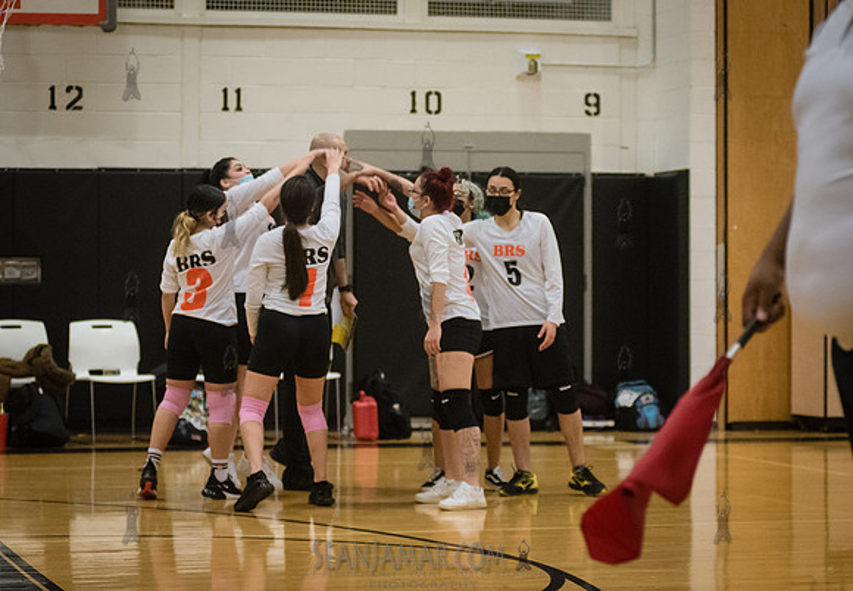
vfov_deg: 12.7
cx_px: 416
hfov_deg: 18.3
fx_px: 2652
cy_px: 264
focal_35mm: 111
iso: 5000
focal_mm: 80
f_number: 3.2
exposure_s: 1/400
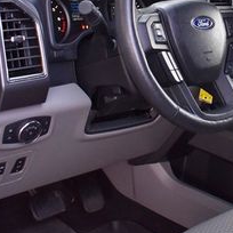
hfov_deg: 23.1
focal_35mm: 72
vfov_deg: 23.5
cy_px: 31
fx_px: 548
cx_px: 226
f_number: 3.5
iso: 720
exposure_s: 1/250
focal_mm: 18
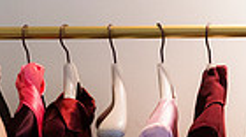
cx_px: 184
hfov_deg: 11.0
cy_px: 171
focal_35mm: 196
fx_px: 1276
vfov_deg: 6.1
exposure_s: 1/160
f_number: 3.2
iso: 2800
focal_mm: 45
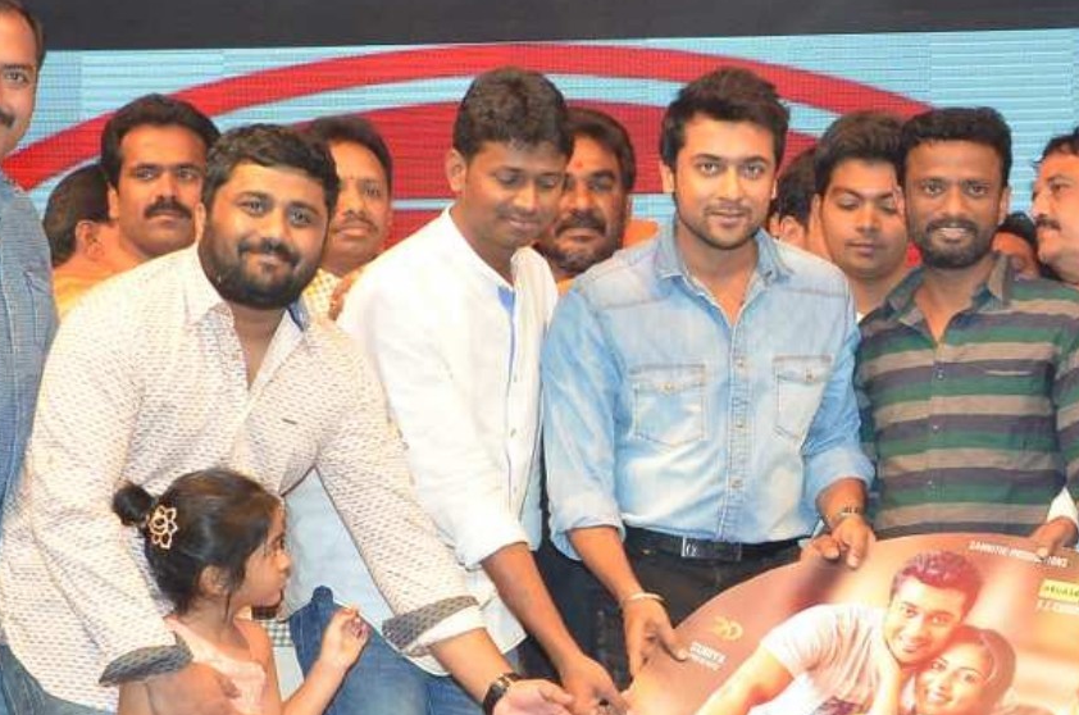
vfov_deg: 11.3
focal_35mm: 121
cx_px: 932
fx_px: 3620
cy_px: 502
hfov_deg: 16.8
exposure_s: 1/125
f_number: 7.1
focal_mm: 30
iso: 1600
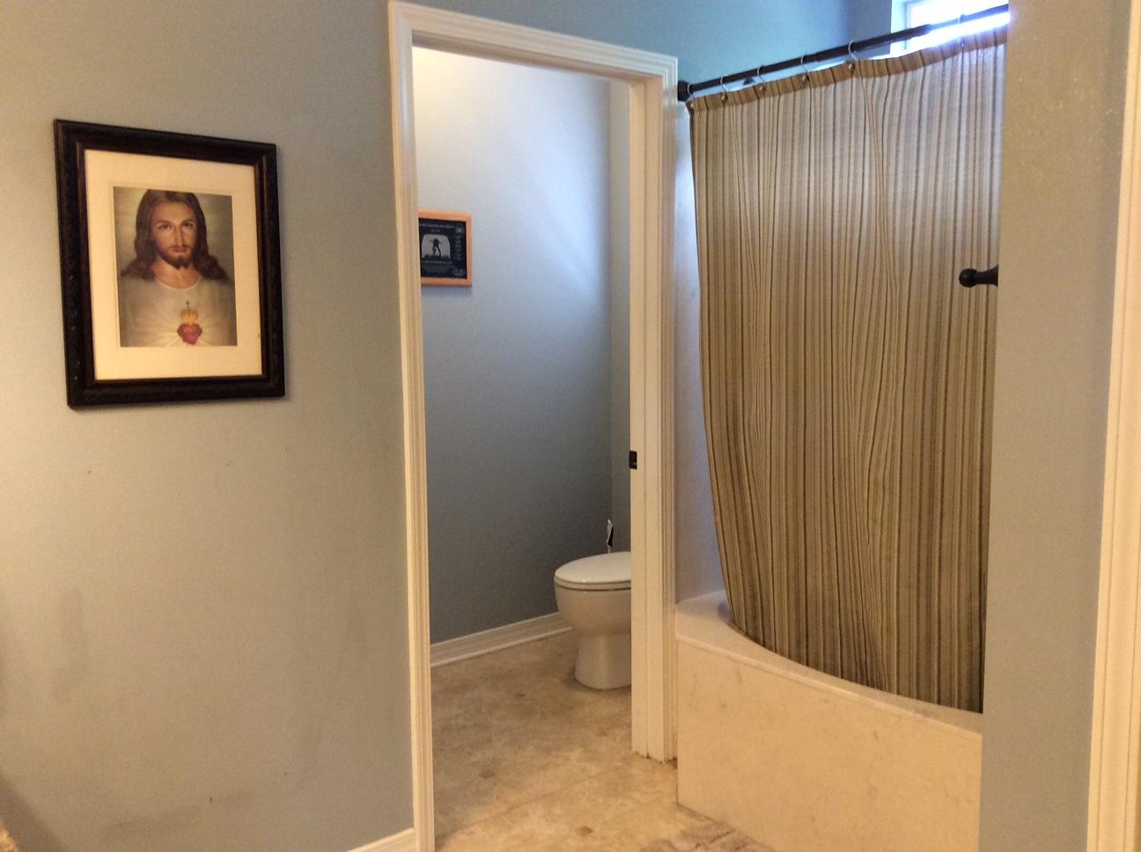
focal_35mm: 32
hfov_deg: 56.9
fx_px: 1053
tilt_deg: -7.9
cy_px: 426
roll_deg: +1.2
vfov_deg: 44.1
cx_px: 570
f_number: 2.4
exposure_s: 1/24
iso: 125
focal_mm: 3.3
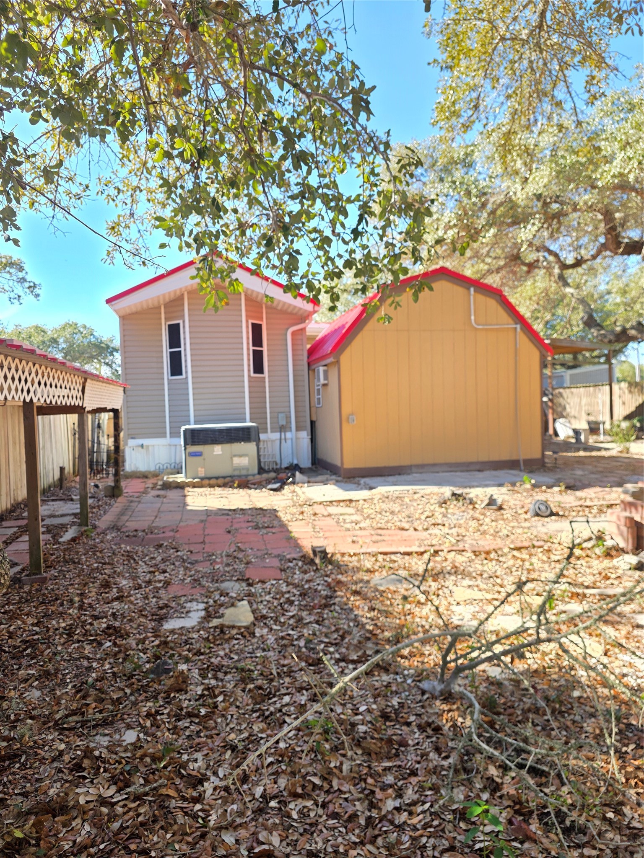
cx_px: 322
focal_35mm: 23
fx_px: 571
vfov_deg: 73.9
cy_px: 429
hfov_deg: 58.9
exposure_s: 1/359
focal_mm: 6.3
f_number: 1.7
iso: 50
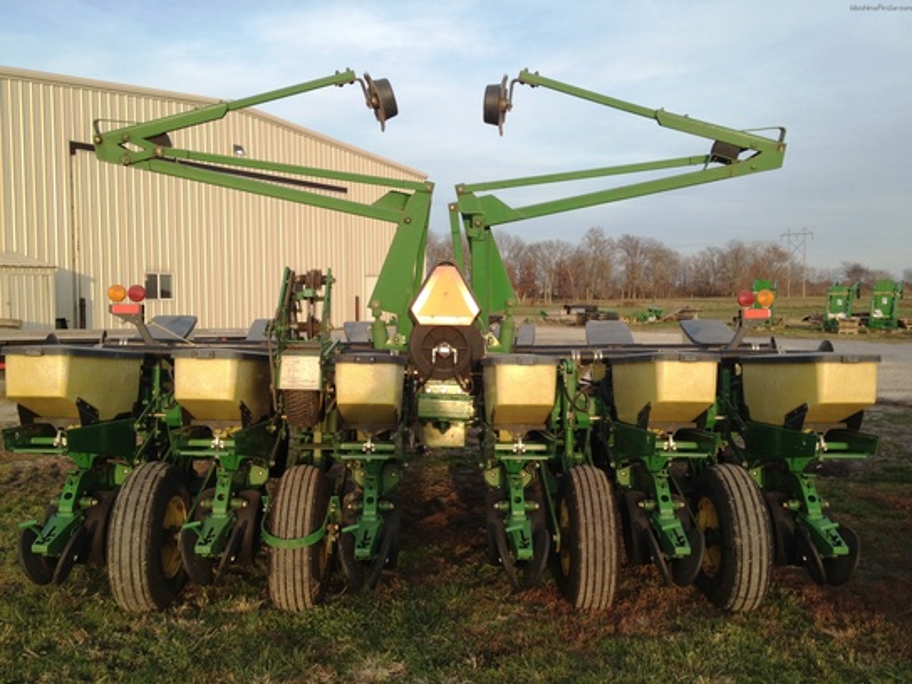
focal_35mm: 35
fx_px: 922
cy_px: 342
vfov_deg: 40.7
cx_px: 456
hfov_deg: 52.6
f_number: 2.4
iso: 64
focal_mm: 4.28
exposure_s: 1/401
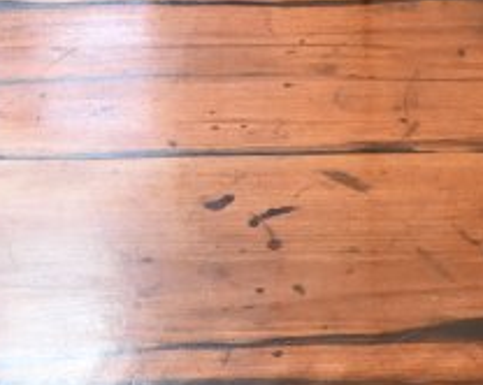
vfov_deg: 9.6
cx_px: 625
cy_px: 506
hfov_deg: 11.9
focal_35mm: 158
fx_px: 2262
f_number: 3.5
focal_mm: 19.5
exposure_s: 1/125
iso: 900
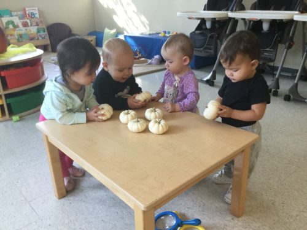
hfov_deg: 58.4
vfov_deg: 45.4
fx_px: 275
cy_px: 115
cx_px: 154
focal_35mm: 31
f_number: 2.4
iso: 40
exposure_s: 1/30
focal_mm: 3.3
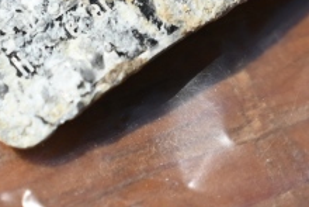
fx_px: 3272
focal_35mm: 381
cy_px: -23
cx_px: 7
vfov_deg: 3.6
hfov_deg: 5.4
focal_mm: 70
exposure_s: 1/2500
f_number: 4
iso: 125
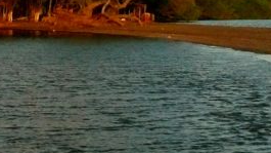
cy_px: -5
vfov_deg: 8.4
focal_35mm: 144
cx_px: 25
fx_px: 1035
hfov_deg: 14.8
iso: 400
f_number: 5.6
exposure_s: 1/125
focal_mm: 7.4
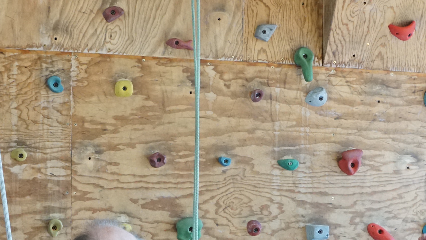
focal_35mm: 80
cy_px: 286
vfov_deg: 14.6
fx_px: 904
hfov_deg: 26.3
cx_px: 132
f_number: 5
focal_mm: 22
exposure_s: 1/125
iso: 1600
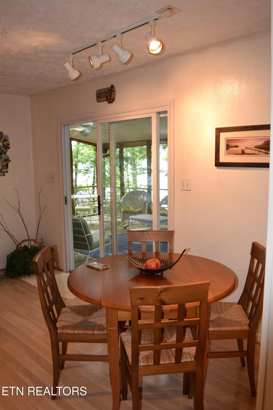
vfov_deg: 61.9
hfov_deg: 43.6
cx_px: 136
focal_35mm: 30
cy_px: 205
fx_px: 341
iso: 800
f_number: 5
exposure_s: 1/100
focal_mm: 20
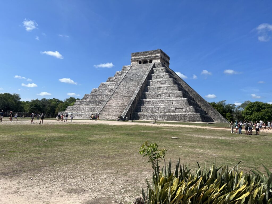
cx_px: 136
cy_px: 102
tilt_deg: +6.4
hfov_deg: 67.3
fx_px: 204
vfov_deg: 53.1
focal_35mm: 26
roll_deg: -3.8
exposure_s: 1/5587
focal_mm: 5.7
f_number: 1.5
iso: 50
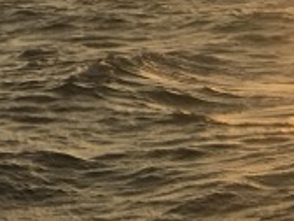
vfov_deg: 9.2
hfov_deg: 11.1
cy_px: -146
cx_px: 660
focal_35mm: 155
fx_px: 1316
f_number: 2.2
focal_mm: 4.15
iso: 25
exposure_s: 1/1603
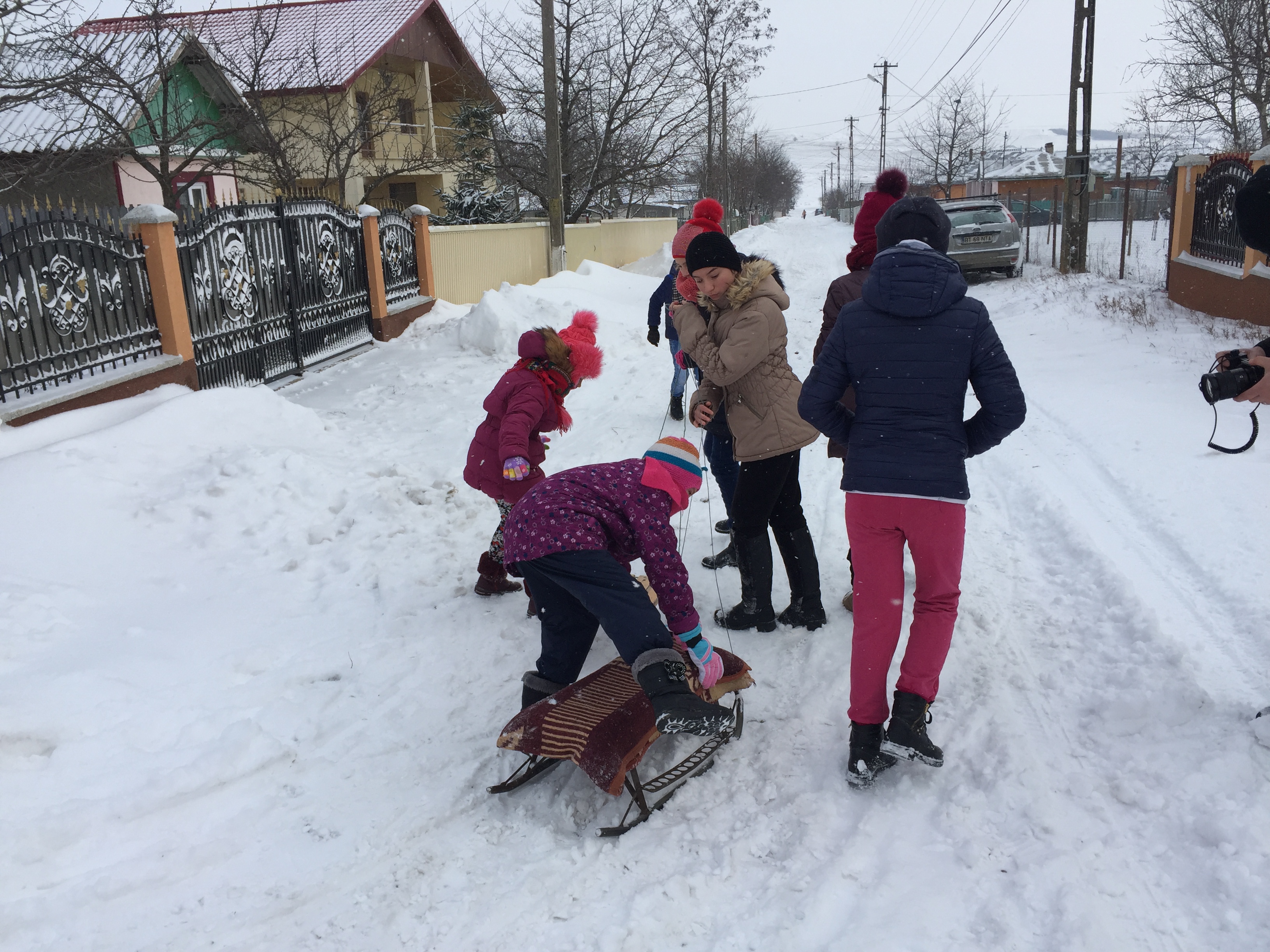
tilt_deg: -16.6
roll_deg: +2.5
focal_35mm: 29
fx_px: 1064
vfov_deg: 48.2
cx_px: 635
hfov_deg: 61.7
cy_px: 476
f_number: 2.2
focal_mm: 4.15
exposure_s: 1/1799
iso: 32
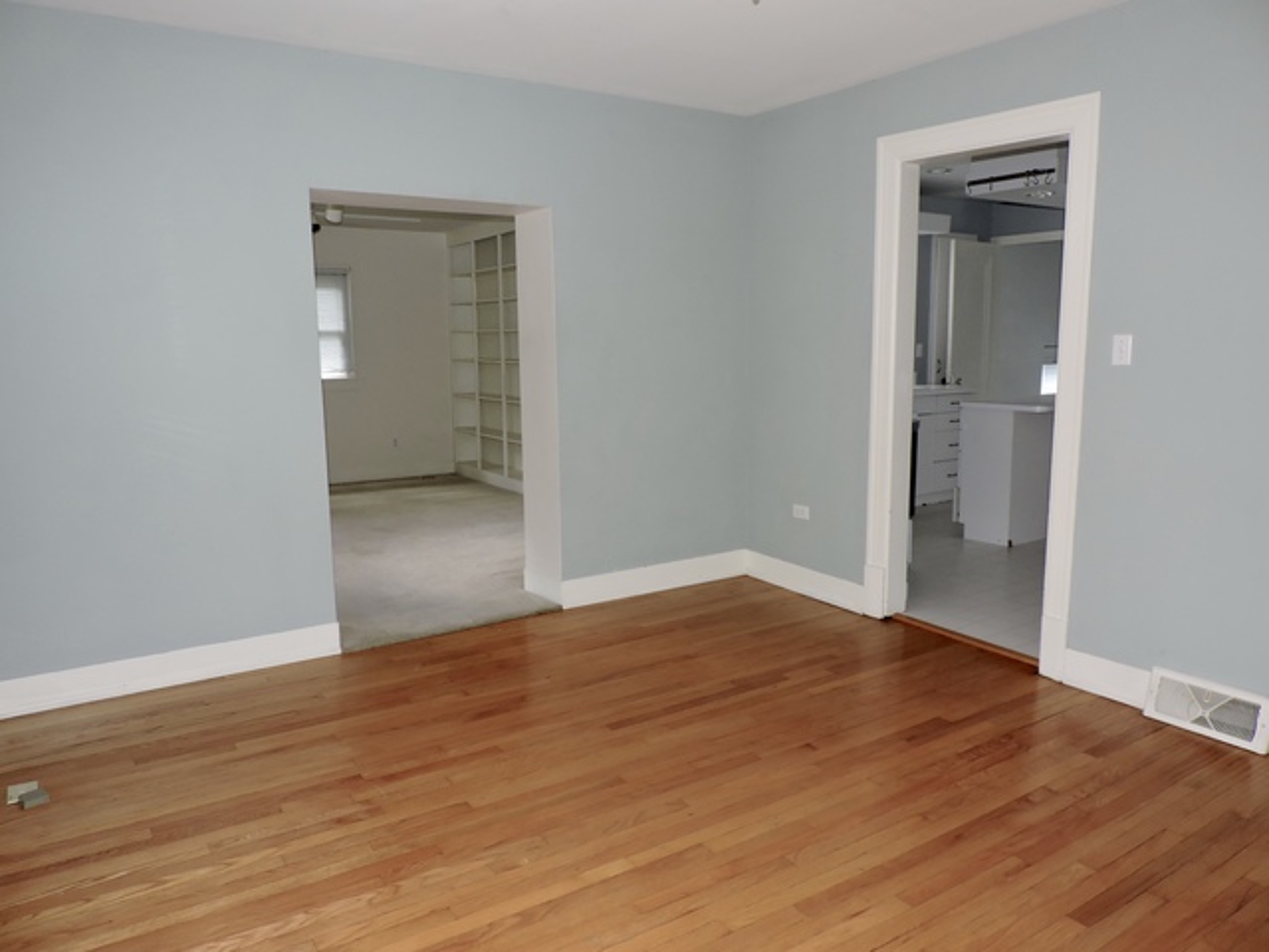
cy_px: 476
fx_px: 880
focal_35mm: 24
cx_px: 634
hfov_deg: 71.6
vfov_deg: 56.8
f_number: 3
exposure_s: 1/30
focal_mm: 4.3
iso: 200
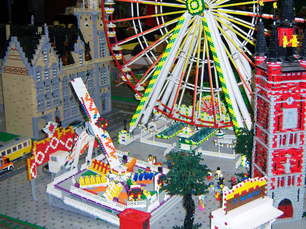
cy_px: 82
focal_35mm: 51
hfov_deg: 37.2
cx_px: 195
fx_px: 451
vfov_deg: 28.4
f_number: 2.8
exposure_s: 1/60
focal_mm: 7.5
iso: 160
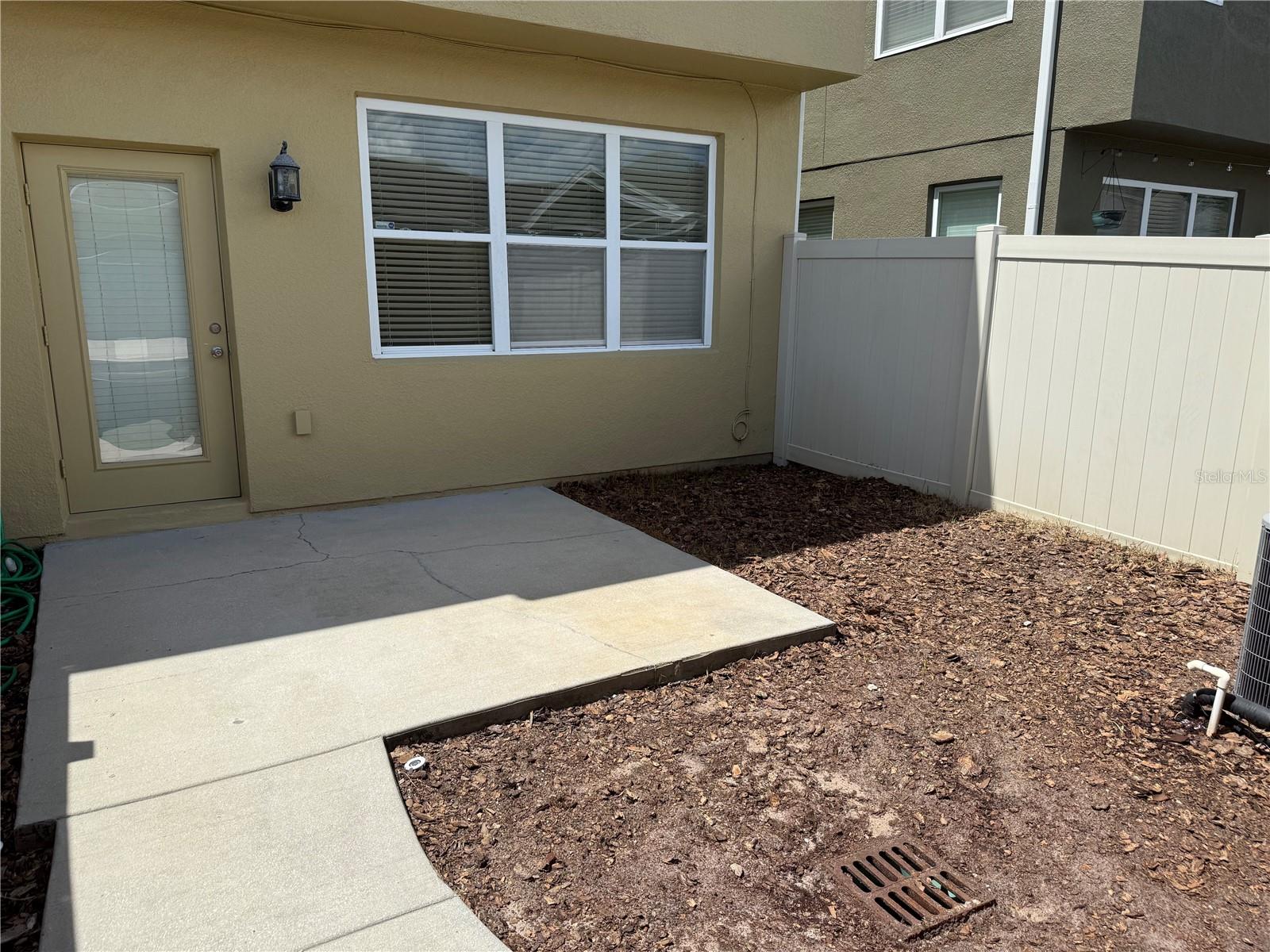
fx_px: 881
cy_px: 476
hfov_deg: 71.6
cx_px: 635
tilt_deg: -11.3
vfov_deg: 56.8
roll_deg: -0.3
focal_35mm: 24
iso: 80
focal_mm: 6.76
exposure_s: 1/4975
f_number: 1.78
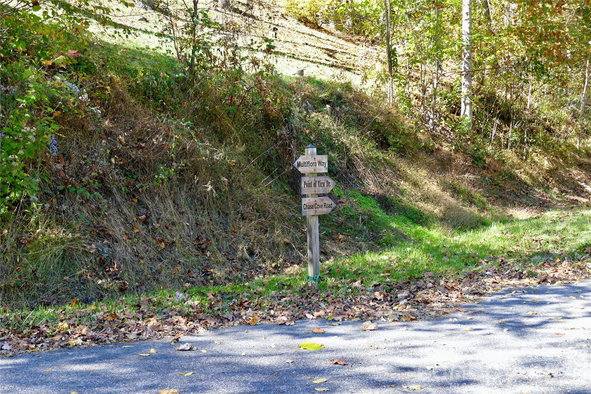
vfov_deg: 29.2
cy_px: 197
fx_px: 755
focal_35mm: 46
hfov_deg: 42.7
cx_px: 296
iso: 125
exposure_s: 1/100
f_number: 3.2
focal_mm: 16.74
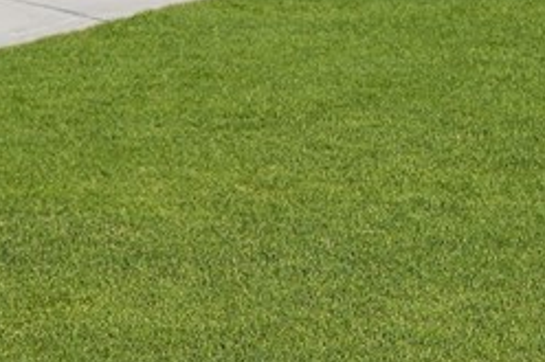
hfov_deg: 25.5
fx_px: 1059
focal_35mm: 70
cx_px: 674
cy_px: -195
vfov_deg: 17.3
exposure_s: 1/4000
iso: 320
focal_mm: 16
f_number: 9
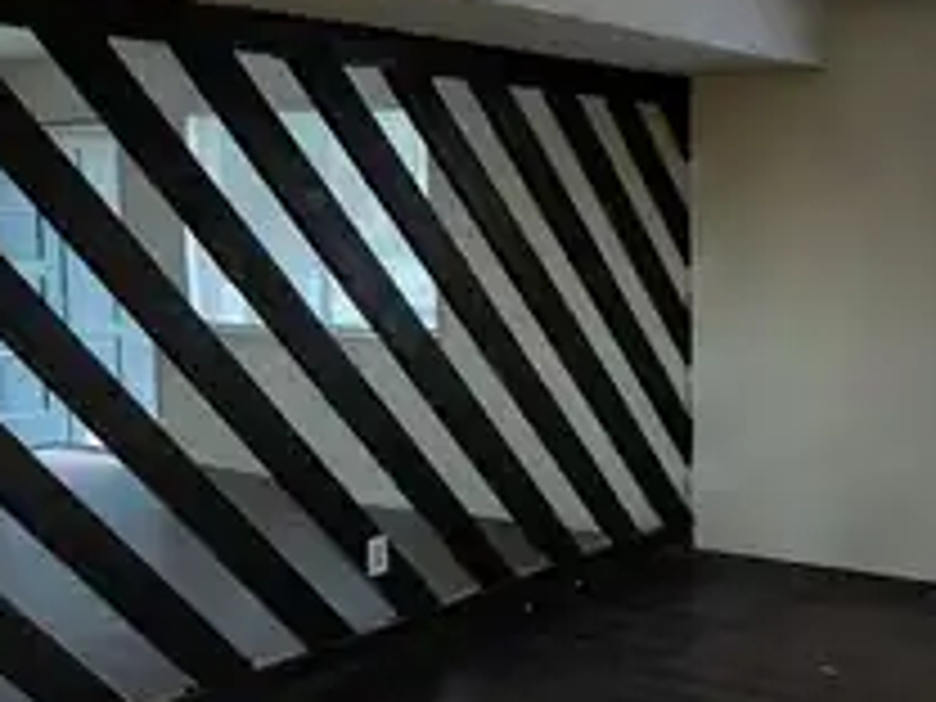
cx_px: 774
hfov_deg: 37.9
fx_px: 1298
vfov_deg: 30.2
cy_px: 392
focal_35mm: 48
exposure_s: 1/60
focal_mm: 4.69
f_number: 1.8
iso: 200
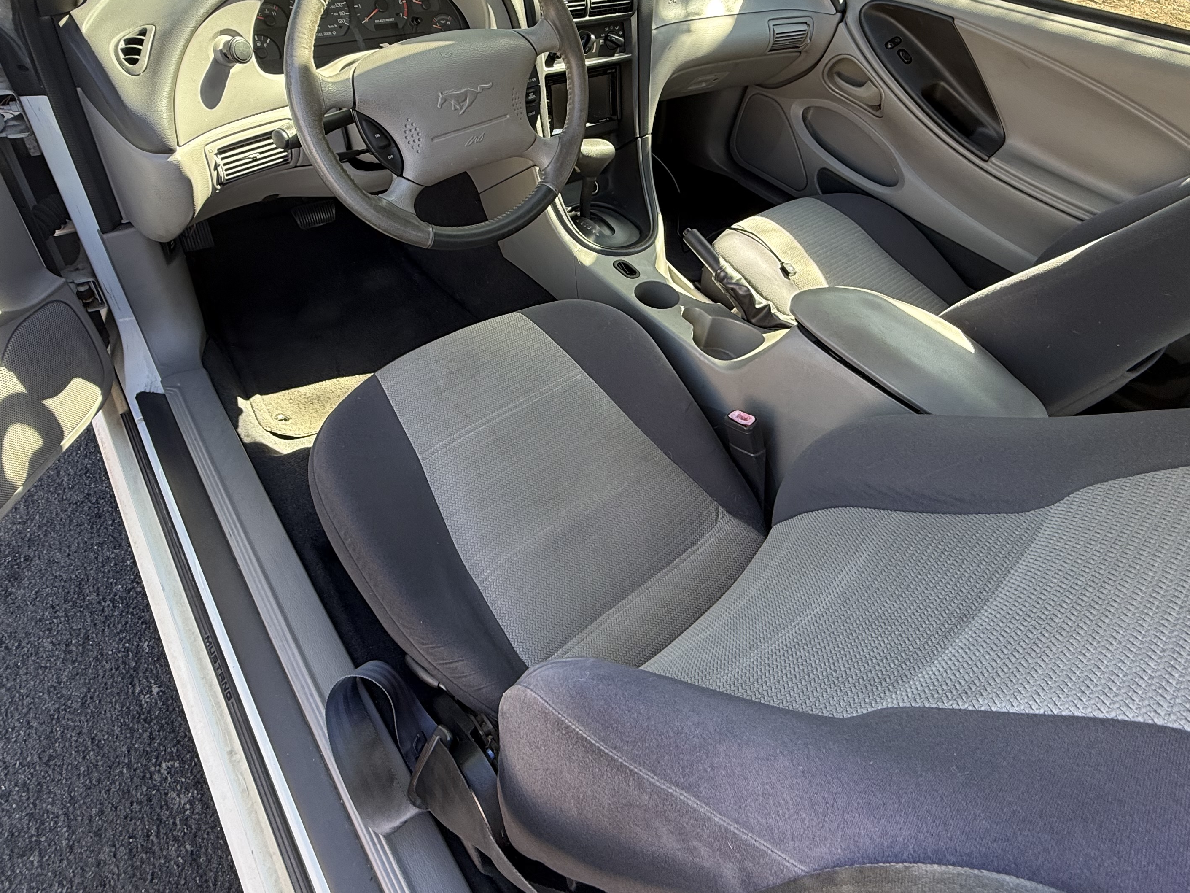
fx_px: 688
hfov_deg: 81.7
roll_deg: -4.3
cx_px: 579
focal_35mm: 20
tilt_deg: -39.2
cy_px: 310
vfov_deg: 64.5
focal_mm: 2.22
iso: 100
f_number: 2.2
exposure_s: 1/100
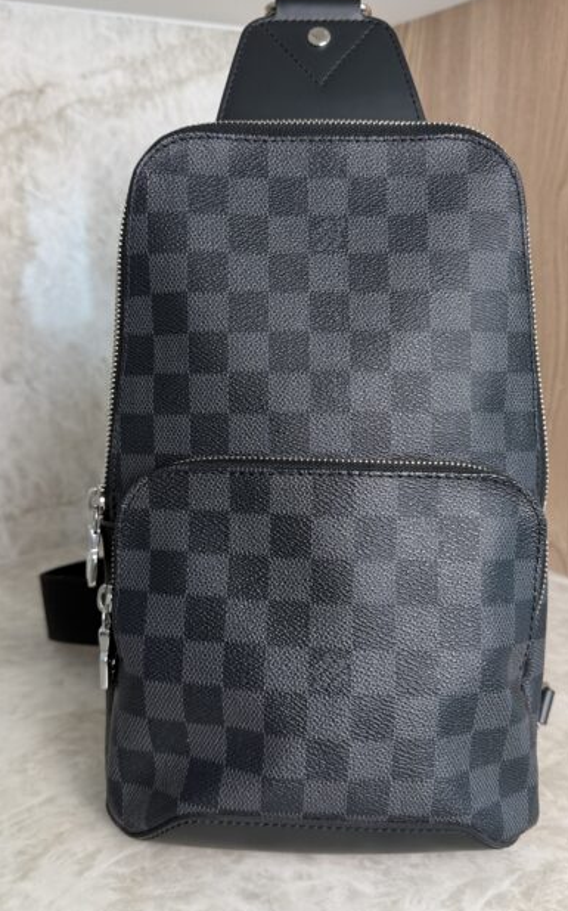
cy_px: 425
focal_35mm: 33
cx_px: 311
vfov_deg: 58.1
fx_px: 818
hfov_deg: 38.2
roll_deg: +0.8
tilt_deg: -12.8
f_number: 1.78
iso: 160
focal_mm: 6.76
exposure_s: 1/120
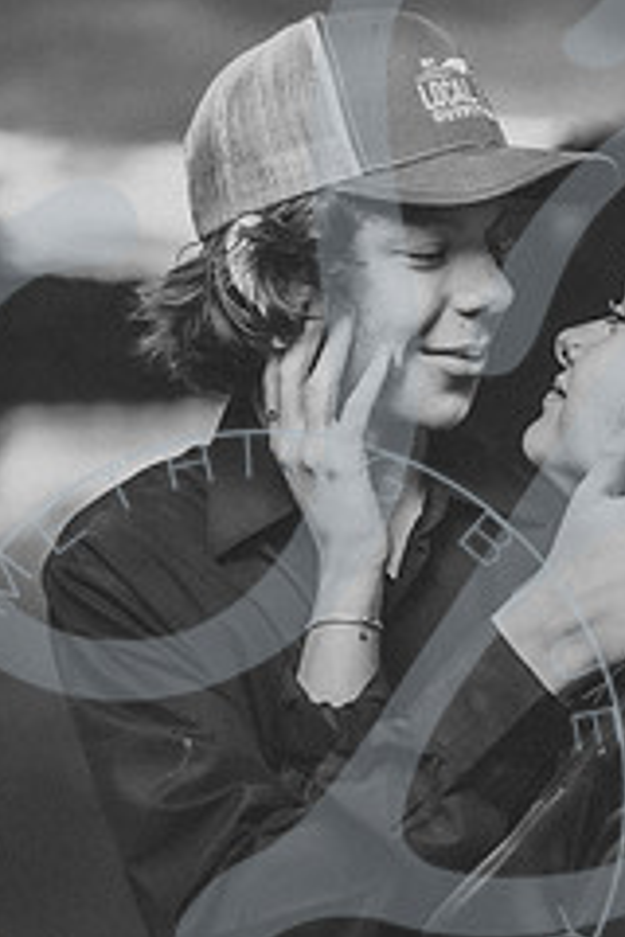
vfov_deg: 15.6
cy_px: 496
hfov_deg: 10.5
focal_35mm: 131
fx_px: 3411
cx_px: 441
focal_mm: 70
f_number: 2.8
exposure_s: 1/250
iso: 100
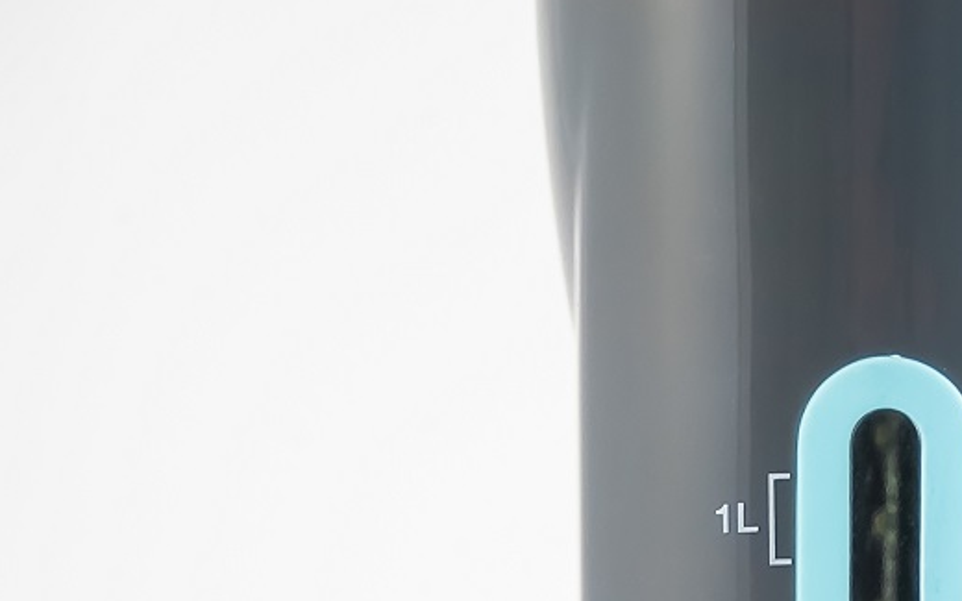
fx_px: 5008
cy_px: 780
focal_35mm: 191
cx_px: 851
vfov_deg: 6.8
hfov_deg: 10.9
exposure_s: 1/100
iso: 250
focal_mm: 50
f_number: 5.6
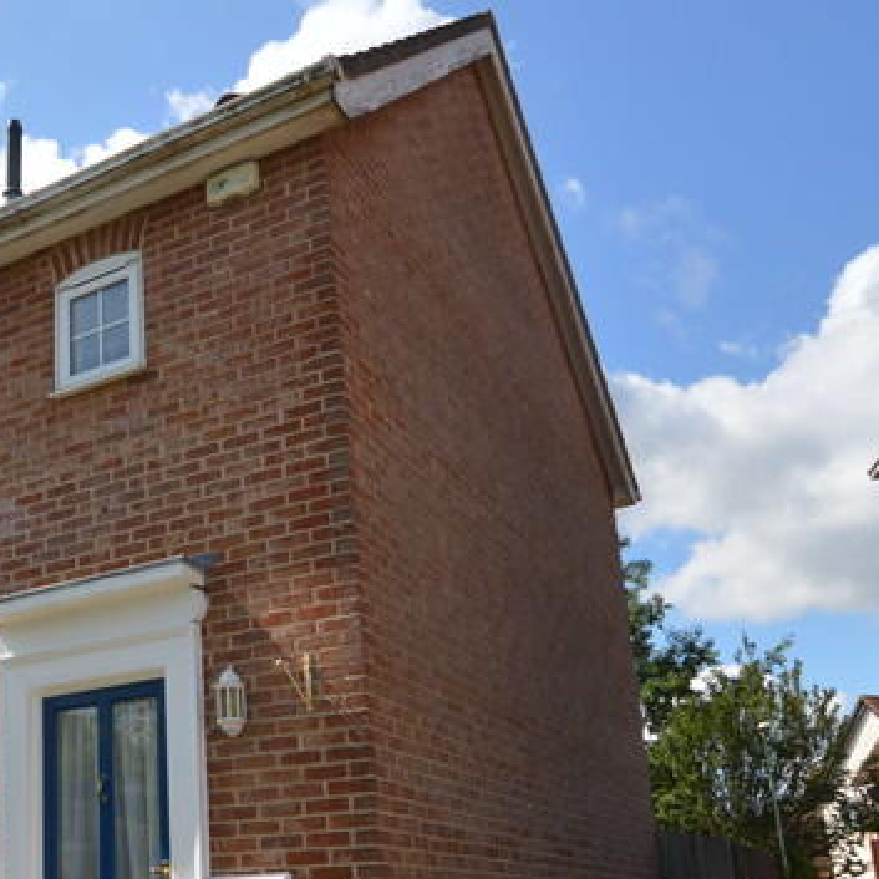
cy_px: 629
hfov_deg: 41.4
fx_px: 1063
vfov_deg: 43.9
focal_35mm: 37
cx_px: 90
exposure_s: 1/200
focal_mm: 10
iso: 100
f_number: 9
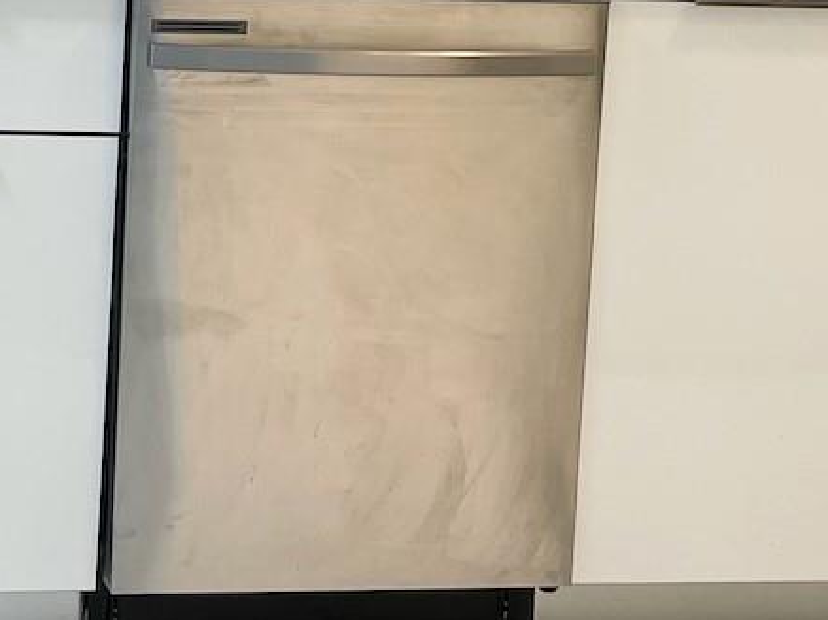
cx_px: -140
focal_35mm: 95
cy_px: 42
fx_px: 2271
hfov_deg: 19.6
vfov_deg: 15.3
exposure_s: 1/120
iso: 50
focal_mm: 4.2
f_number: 1.6
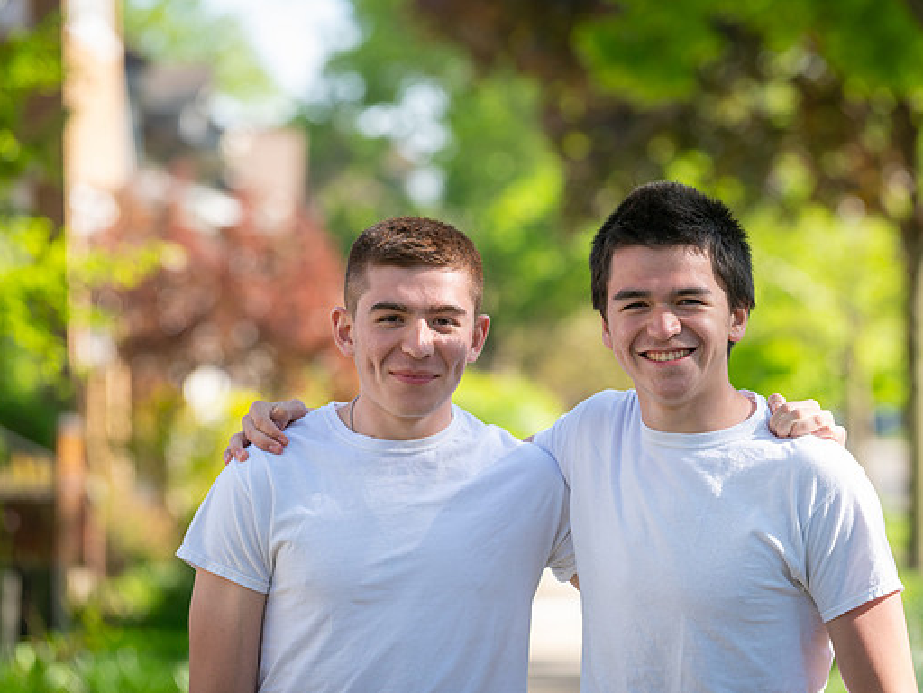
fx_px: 5226
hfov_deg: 10.1
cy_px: 346
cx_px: 512
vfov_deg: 7.6
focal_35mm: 196
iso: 250
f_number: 4
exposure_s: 1/320
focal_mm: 180
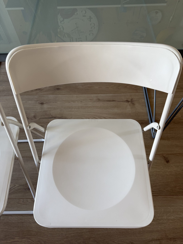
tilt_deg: -61.7
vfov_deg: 71.6
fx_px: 169
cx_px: 92
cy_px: 122
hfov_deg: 56.8
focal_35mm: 24
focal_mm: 6.76
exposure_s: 1/121
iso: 125
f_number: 1.78
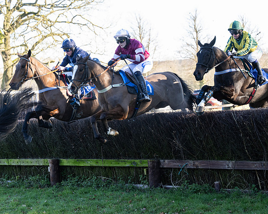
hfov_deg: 20.8
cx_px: 82
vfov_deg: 16.7
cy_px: 117
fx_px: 728
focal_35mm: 92
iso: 800
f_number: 2.8
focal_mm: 70
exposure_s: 1/1250
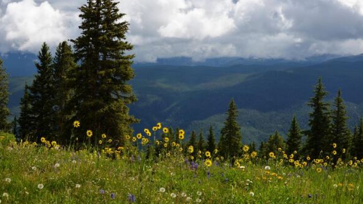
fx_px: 573
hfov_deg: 35.1
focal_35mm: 60
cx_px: 181
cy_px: 92
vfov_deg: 20.2
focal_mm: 35
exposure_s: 1/250
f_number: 8
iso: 100
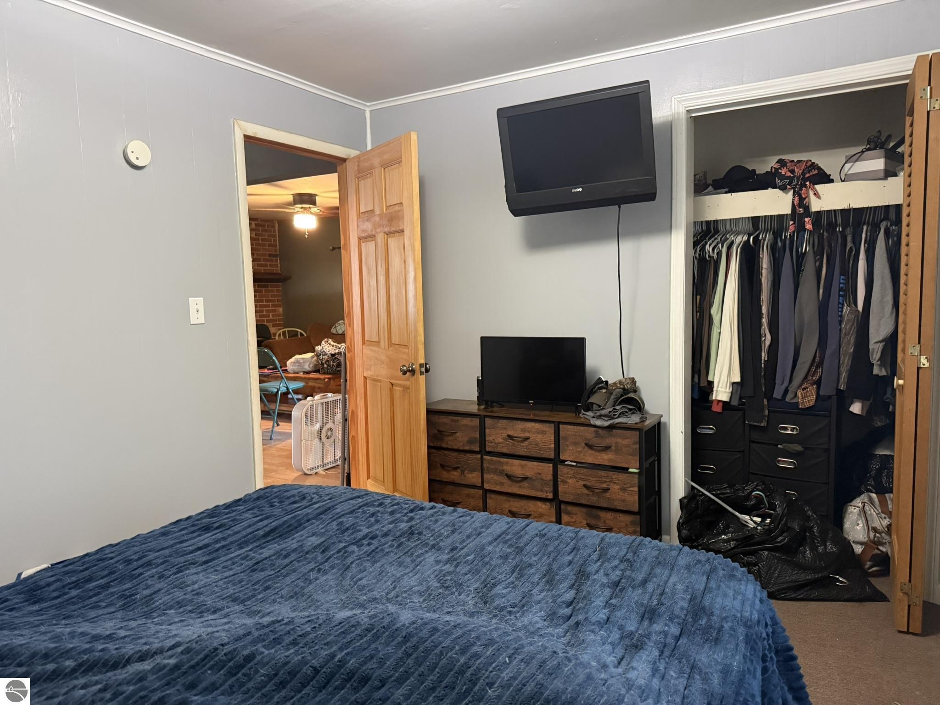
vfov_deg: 56.8
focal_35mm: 24
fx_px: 652
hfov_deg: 71.6
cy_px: 352
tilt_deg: -4.8
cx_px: 470
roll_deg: +1.8
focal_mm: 6.76
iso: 800
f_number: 1.78
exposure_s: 1/40
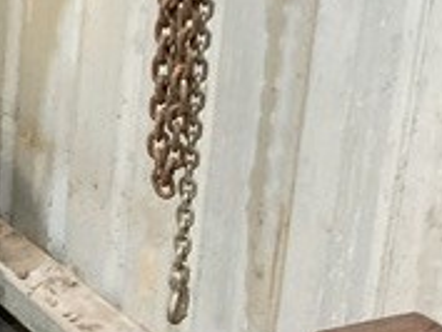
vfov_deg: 13.8
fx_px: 1342
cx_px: -260
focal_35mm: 105
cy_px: -30
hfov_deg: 16.7
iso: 250
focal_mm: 3
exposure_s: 1/60
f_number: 1.8
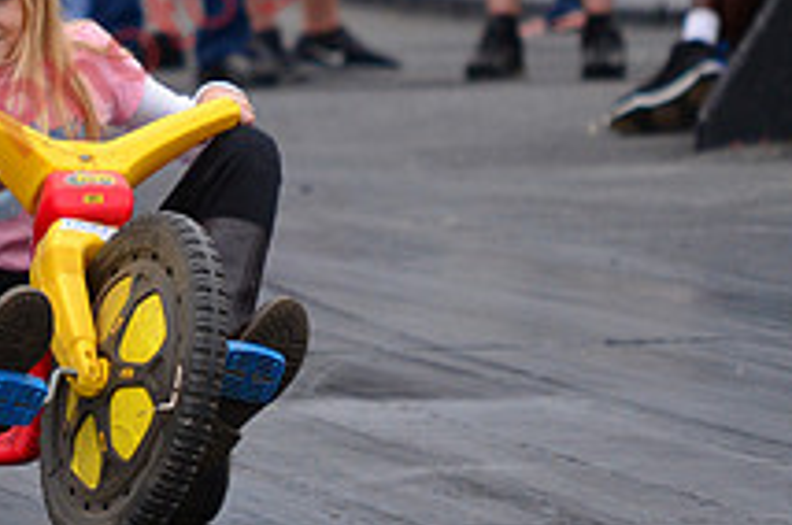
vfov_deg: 1.9
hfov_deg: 2.9
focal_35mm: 711
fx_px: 15626
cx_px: 56
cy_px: 126
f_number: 5.6
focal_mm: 175
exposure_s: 1/2000
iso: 1000
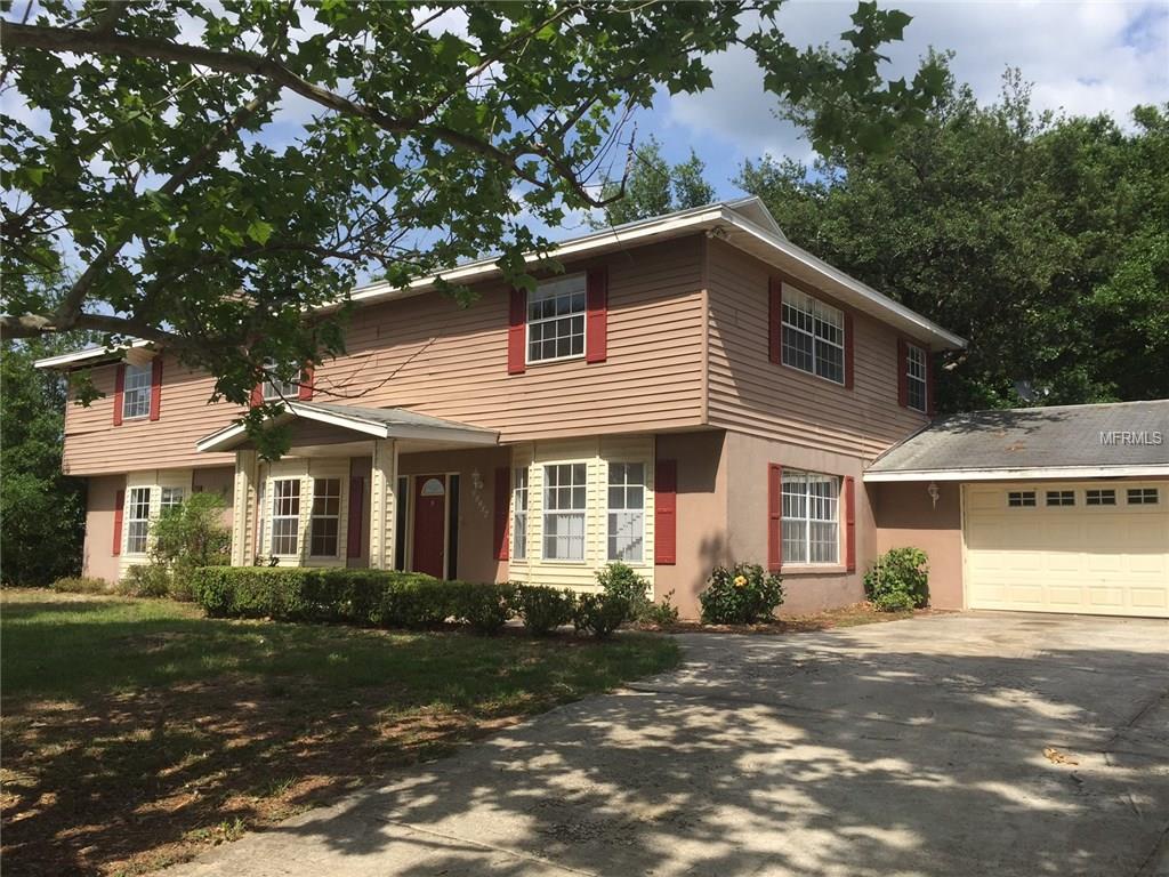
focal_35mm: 29
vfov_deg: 48.2
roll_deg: +0.0
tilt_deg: +5.2
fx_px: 979
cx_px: 584
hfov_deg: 61.7
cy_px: 438
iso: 32
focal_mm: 4.15
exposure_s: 1/1980
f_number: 2.2
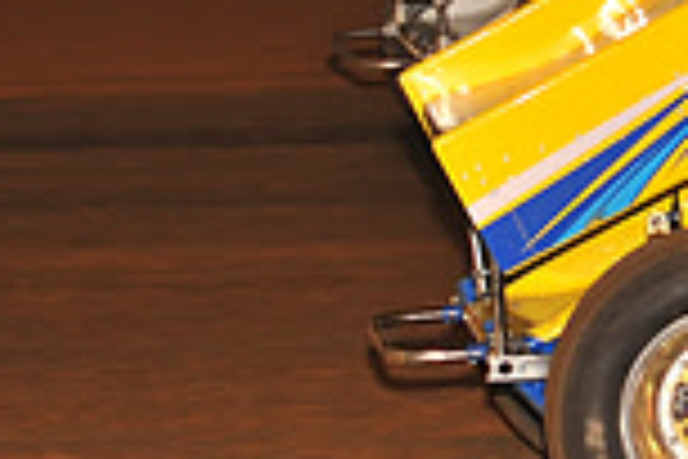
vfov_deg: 4.5
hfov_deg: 6.6
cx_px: 1241
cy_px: -200
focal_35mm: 304
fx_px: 5809
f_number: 6.3
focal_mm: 80
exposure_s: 1/320
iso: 800
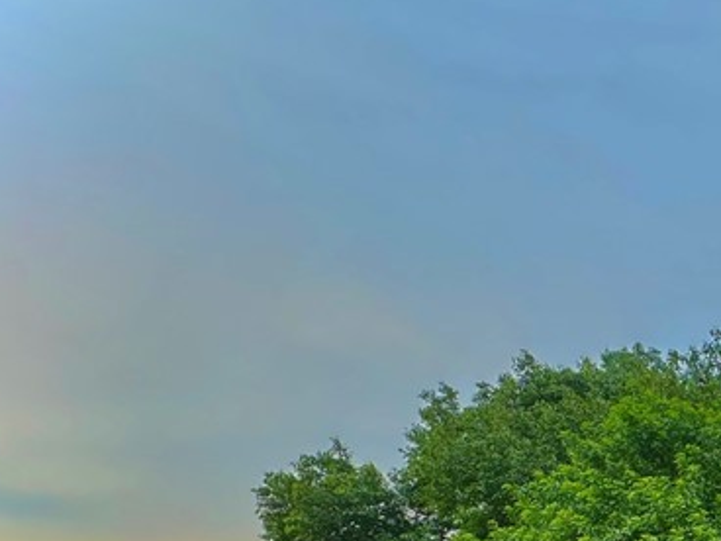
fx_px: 812
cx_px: 972
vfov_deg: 32.7
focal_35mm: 39
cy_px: 582
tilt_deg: +10.6
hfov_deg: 33.0
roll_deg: +3.7
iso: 100
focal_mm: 2.22
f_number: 2.2
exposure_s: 1/99
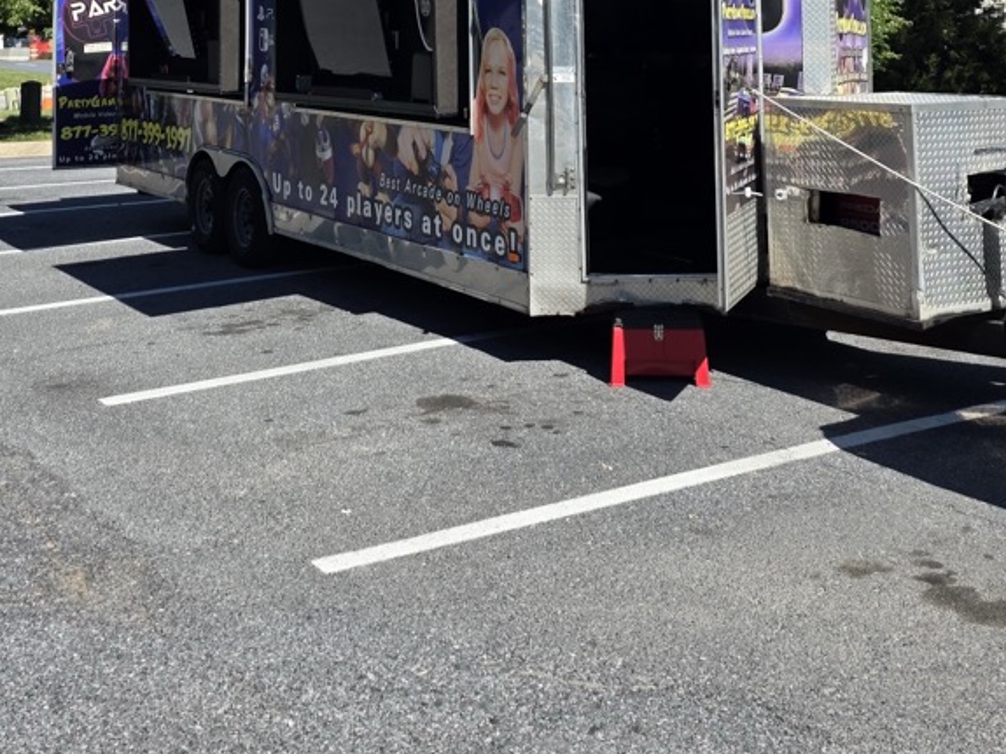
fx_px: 1395
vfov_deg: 28.2
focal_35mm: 48
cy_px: -19
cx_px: 535
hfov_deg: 39.6
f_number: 1.7
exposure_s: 1/4889
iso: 80
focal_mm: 6.3
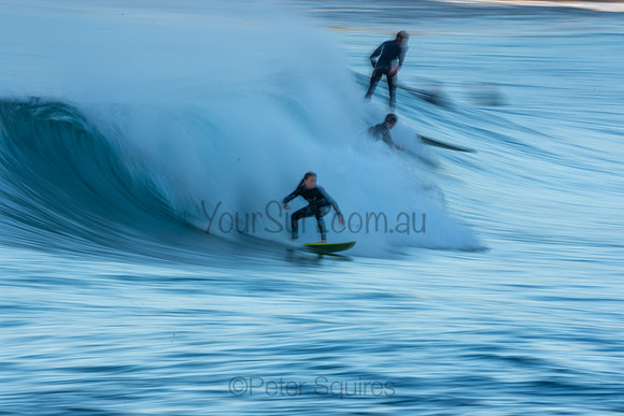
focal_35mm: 750
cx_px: 312
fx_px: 13002
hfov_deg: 2.7
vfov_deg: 1.8
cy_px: 208
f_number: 25
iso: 100
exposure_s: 1/13
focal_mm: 500
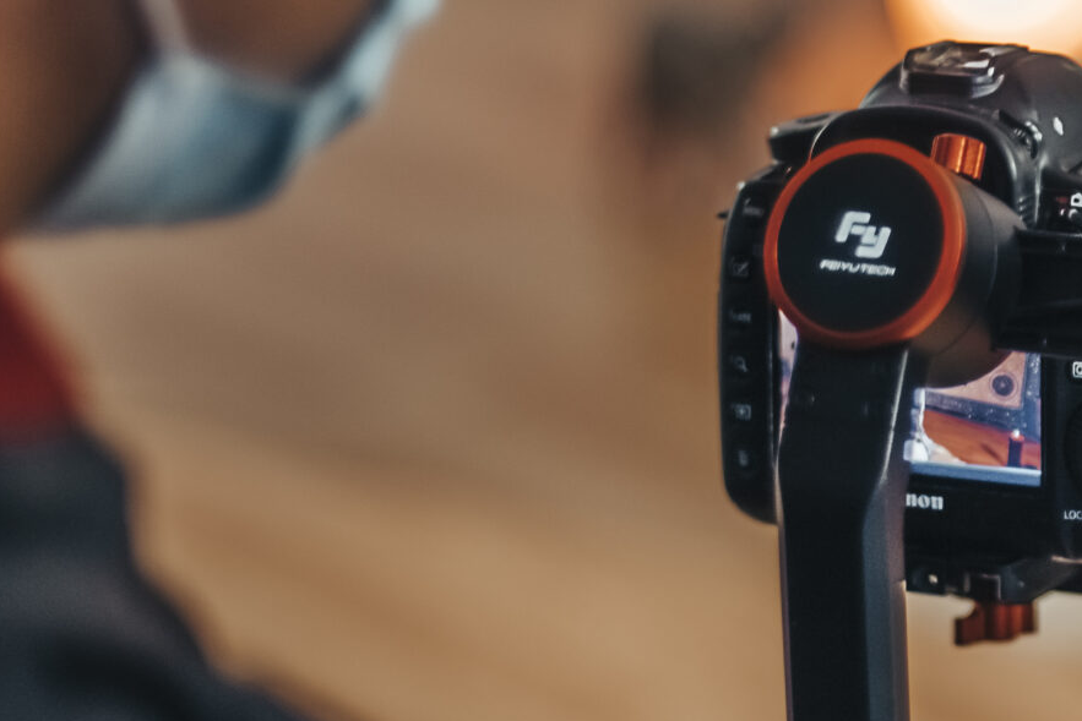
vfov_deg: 9.5
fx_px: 4358
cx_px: 1262
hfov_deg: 13.8
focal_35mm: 145
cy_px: 321
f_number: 1.6
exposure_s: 1/125
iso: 250
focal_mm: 50
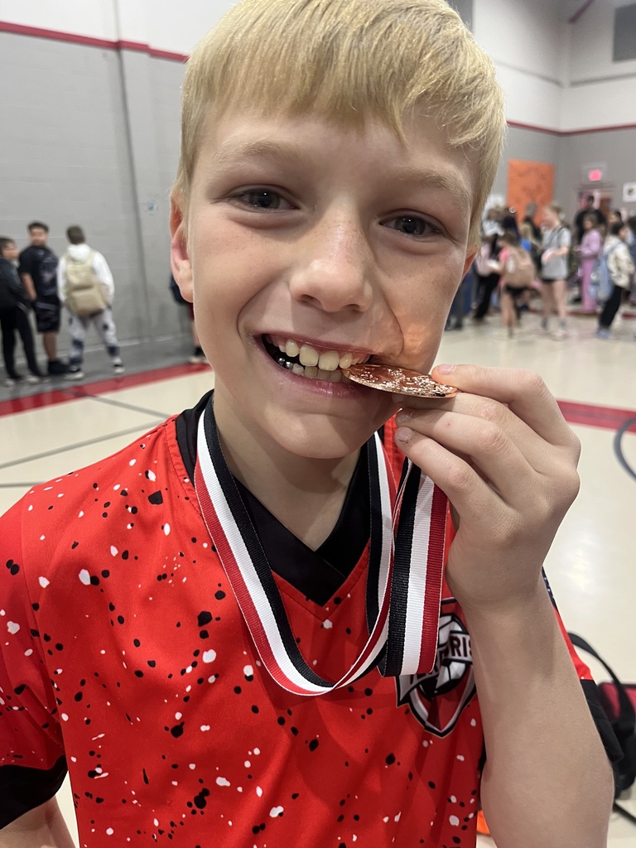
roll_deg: +3.7
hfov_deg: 53.1
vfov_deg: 67.3
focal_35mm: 26
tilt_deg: -17.4
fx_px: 637
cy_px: 424
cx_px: 318
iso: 125
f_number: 1.6
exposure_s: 1/65
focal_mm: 5.1
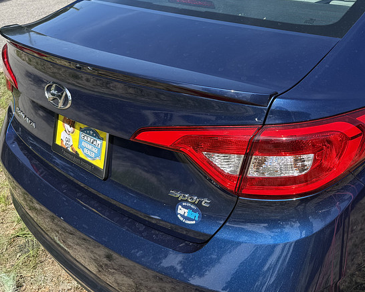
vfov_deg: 33.5
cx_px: 289
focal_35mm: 44
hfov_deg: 40.4
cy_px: 74
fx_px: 475
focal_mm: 6.76
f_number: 1.78
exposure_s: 1/2299
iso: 80
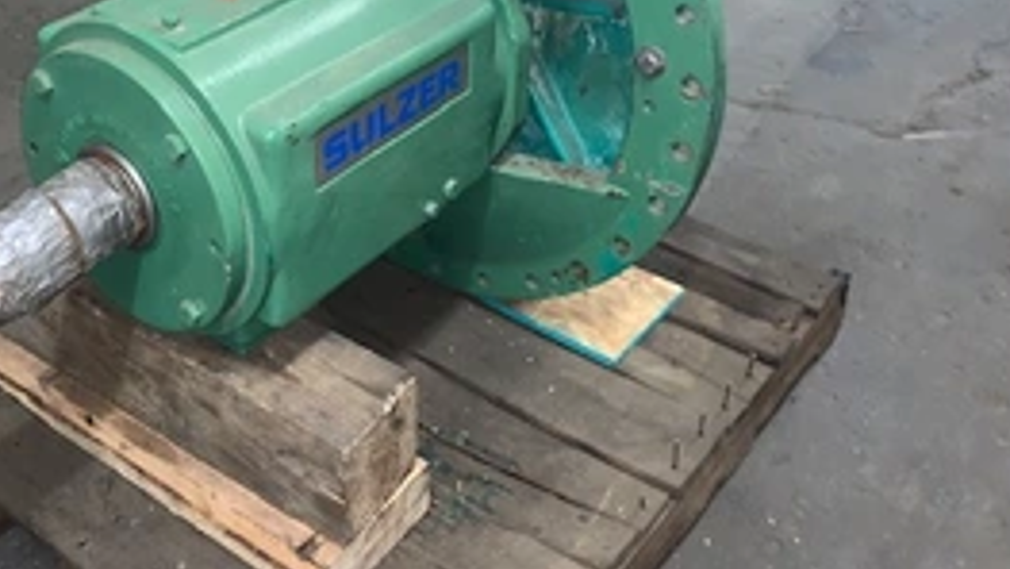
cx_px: 392
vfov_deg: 27.1
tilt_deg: -25.9
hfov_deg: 47.0
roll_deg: -1.2
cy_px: 108
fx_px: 1152
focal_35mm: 43
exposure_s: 1/6
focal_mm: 4.25
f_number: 1.8
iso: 100
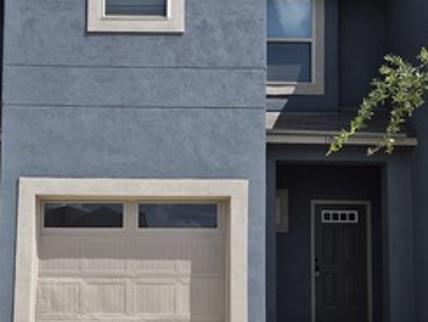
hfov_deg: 32.0
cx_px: 155
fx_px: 742
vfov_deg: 24.3
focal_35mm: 60
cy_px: 210
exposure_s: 1/6592
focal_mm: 5.4
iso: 80
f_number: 1.8
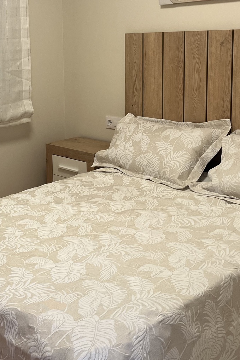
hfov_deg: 25.9
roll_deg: +2.1
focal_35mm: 51
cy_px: 111
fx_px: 510
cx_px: 37
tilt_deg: -9.6
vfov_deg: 38.3
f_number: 1.6
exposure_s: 1/100
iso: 80
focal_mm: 5.1
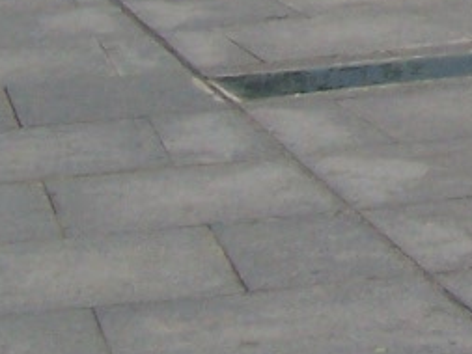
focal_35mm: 233
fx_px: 3179
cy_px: -613
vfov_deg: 6.0
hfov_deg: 8.0
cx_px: 1015
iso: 80
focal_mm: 6.3
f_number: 4
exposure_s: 1/1000
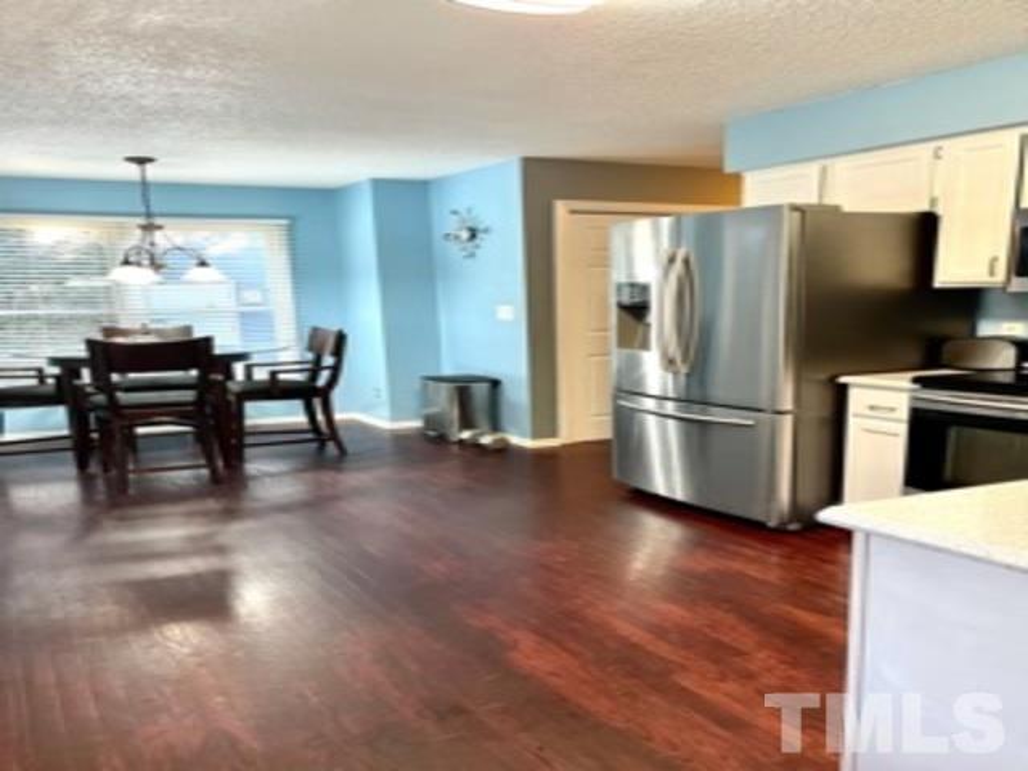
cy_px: 386
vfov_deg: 53.1
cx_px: 514
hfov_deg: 67.3
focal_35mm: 26
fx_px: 772
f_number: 1.6
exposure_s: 1/60
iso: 200
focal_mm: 5.1
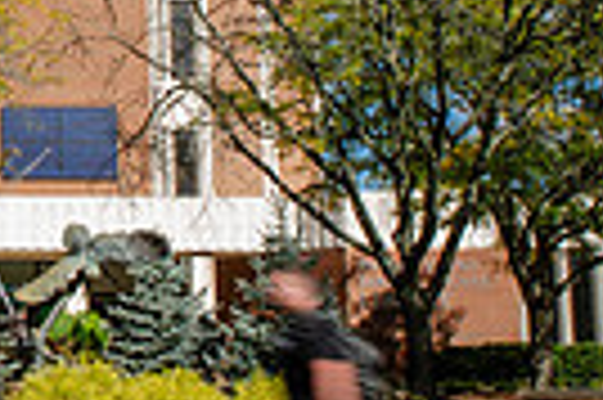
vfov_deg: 13.0
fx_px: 1740
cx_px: -171
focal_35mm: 104
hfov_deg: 18.4
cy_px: 38
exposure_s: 1/10
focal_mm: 24
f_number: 18
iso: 31
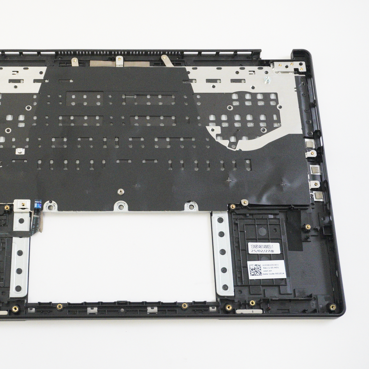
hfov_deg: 31.3
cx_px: 118
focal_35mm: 54
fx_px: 651
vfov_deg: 31.6
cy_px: 186
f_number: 5.6
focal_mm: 28
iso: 8000
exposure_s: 1/250
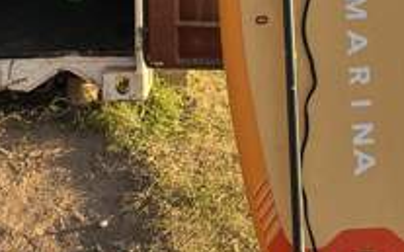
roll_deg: +1.9
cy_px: -137
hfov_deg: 25.3
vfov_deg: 15.0
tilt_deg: -8.0
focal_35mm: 80
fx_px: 880
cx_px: 338
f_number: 1.6
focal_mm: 5.1
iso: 50
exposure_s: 1/445
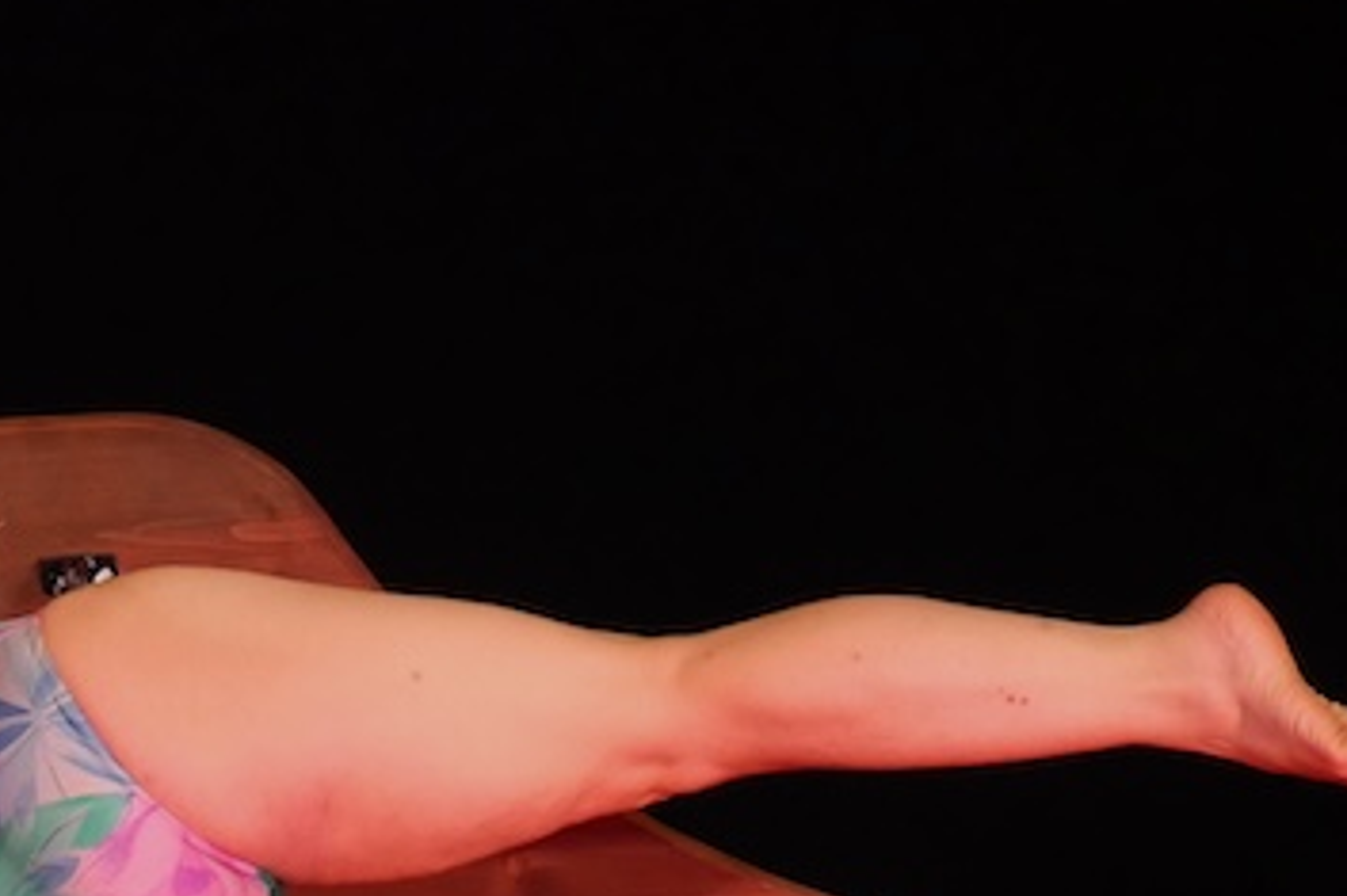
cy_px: 1251
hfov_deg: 9.1
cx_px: -324
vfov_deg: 6.1
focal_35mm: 224
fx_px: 8377
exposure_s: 1/400
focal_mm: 38
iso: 2500
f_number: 2.8
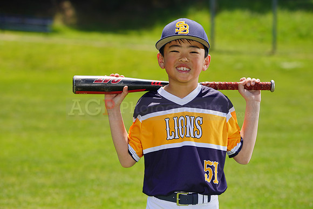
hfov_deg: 10.8
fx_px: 1652
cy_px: 104
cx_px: 156
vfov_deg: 7.2
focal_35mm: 190
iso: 100
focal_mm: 190
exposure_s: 1/250
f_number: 8
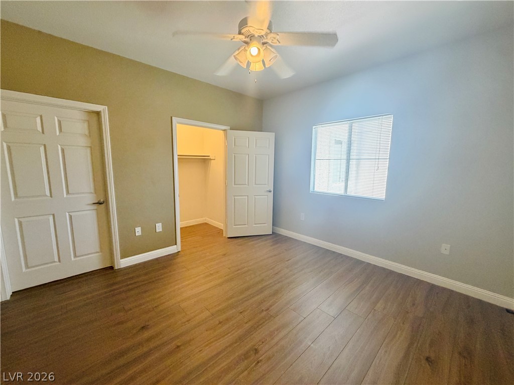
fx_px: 208
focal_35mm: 14
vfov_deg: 85.7
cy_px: 192
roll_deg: -0.4
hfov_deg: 102.1
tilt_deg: -8.2
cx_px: 257
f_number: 2.2
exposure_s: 1/120
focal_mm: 2.22
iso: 250
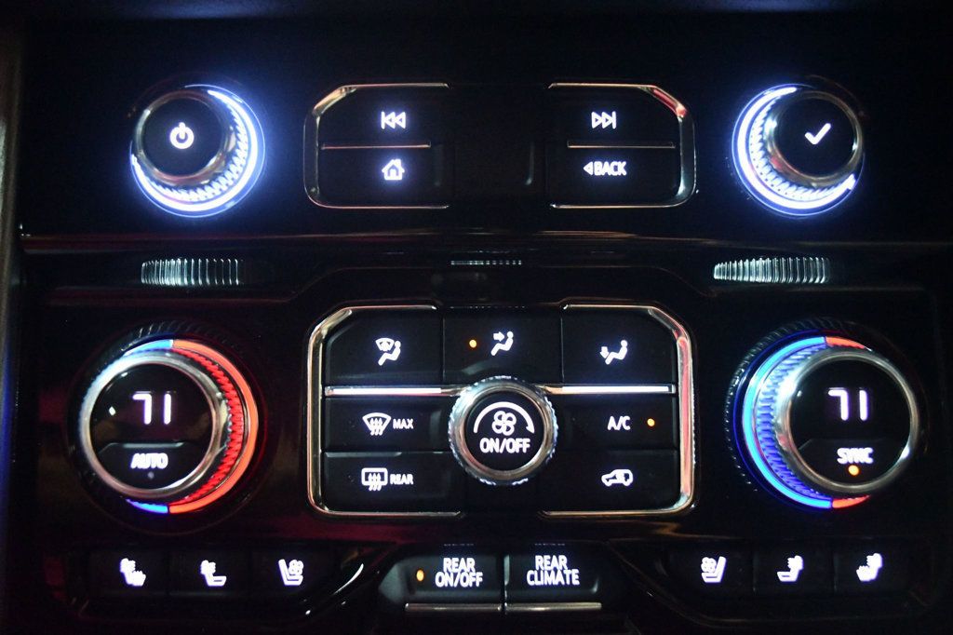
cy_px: 318
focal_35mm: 36
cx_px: 476
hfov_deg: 53.1
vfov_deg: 36.8
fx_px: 953
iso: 12800
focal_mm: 24
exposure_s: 1/20
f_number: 4
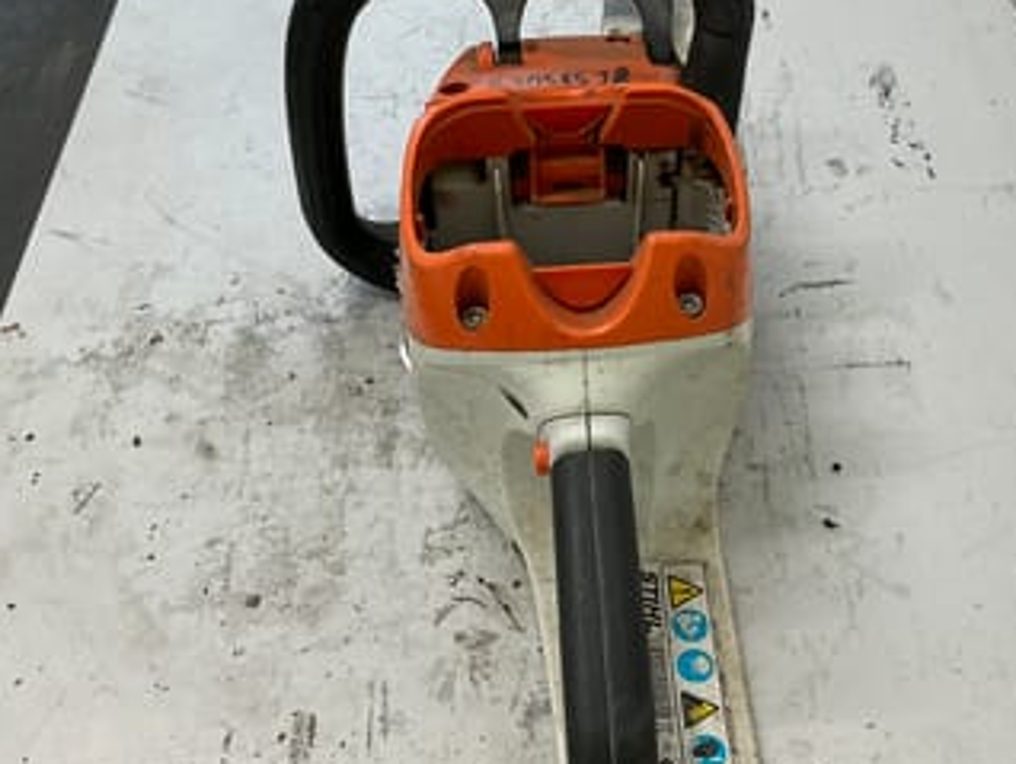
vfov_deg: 32.9
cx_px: 610
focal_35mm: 44
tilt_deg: -45.0
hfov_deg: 42.7
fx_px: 1292
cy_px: 360
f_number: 1.8
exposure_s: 1/50
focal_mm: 3
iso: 40
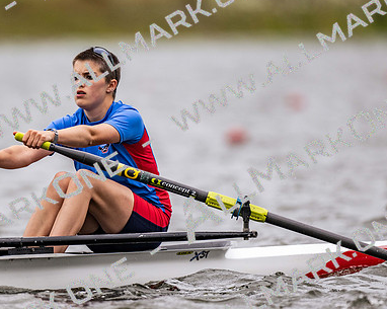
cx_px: 96
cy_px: 148
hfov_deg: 2.3
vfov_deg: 1.8
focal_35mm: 856
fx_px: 9797
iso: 560
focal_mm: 600
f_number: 4
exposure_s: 1/2500
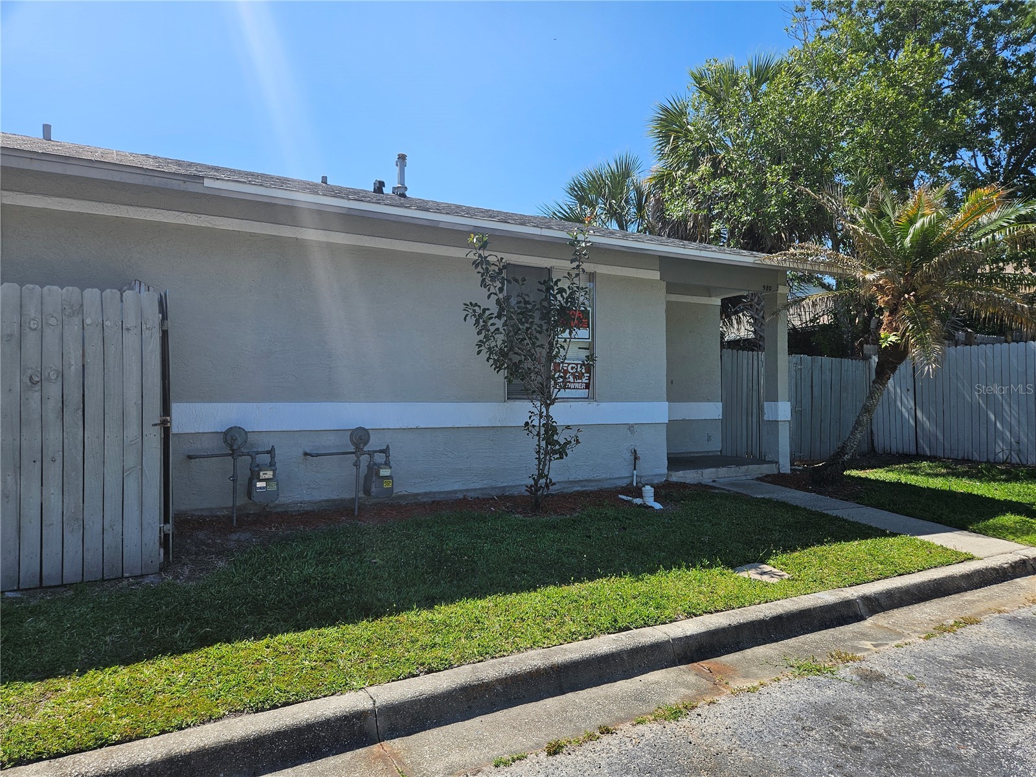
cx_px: 518
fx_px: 688
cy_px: 388
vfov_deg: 58.9
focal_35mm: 23
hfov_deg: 73.9
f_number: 1.8
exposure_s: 1/1610
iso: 32
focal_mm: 5.4
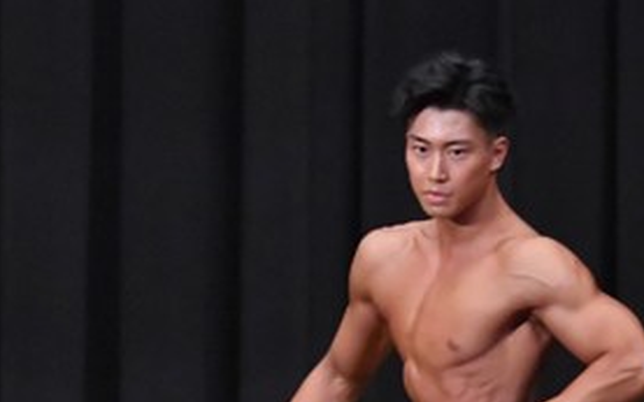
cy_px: 486
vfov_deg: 2.1
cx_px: -71
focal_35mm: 619
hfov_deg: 3.4
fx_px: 10862
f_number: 5.6
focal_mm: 145
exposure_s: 1/400
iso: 8000
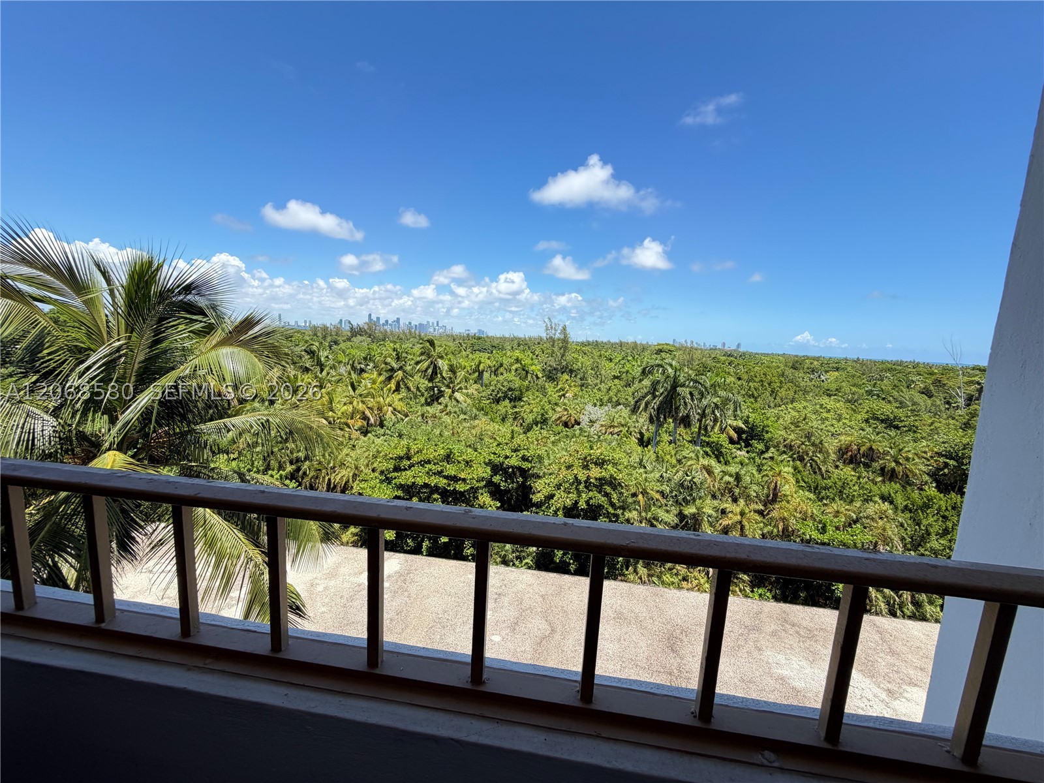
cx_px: 522
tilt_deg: -6.6
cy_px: 392
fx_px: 422
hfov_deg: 102.1
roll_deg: -1.7
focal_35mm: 14
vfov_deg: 85.7
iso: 40
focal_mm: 2.22
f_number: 2.2
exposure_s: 1/554
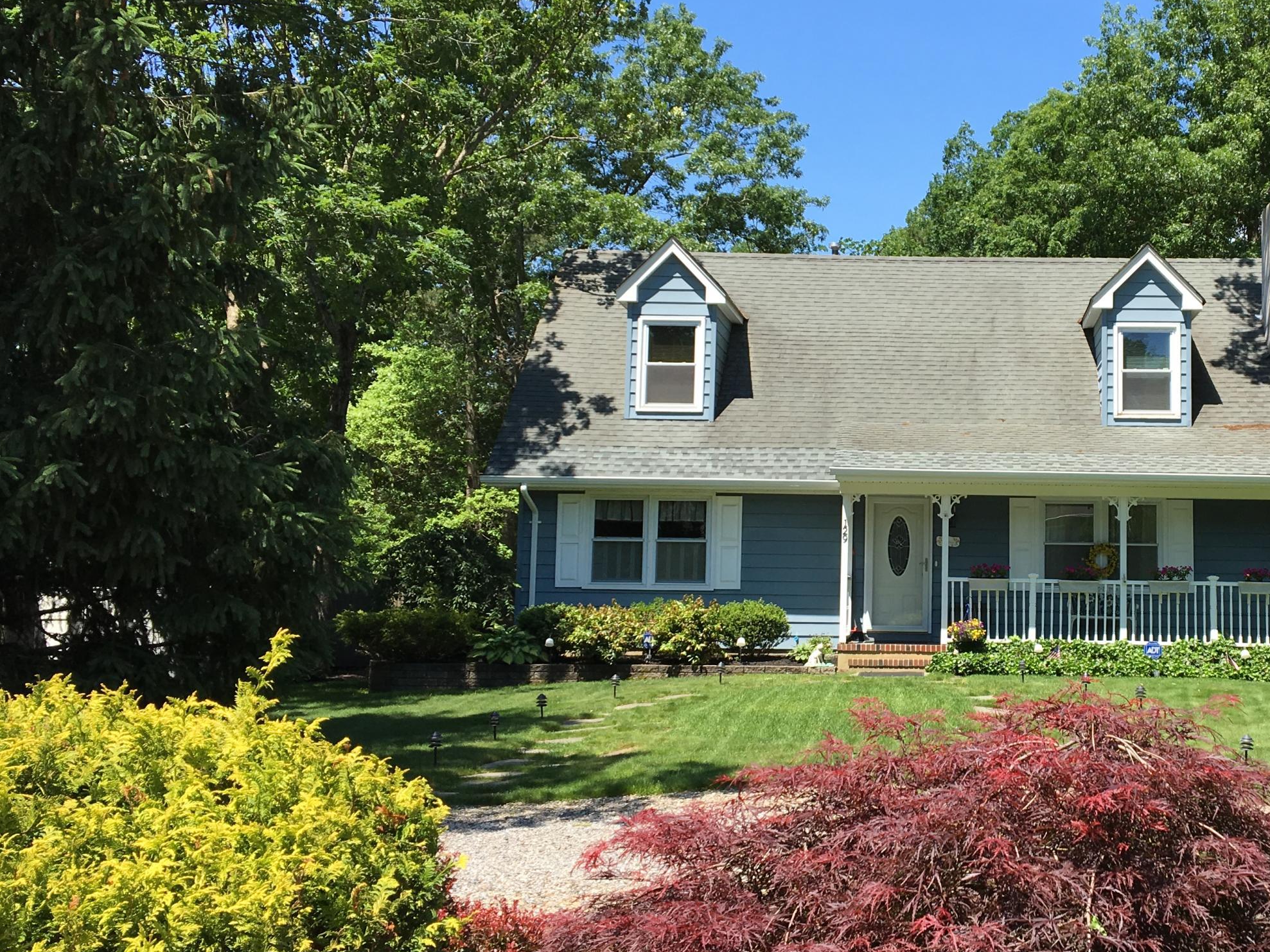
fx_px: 1614
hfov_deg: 41.7
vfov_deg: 32.9
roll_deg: -1.2
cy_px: 443
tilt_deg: +8.2
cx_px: 943
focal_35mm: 44
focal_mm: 4.15
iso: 25
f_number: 2.2
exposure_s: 1/864
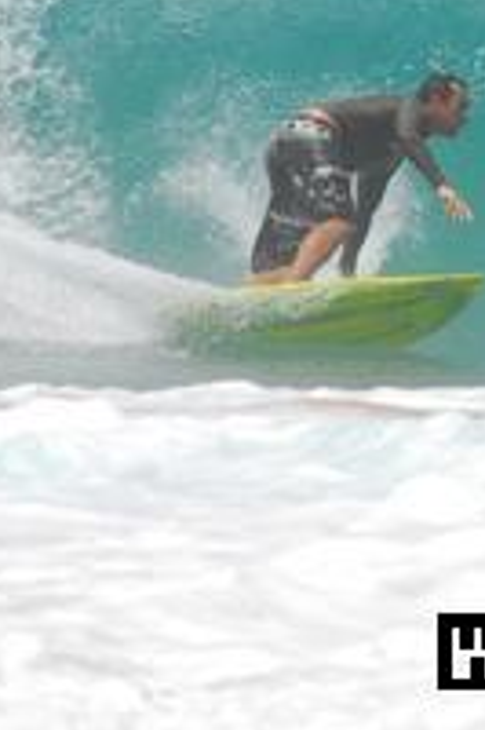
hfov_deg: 1.1
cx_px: 571
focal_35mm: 1235
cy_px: 68
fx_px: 24999
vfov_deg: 1.7
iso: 200
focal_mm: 300
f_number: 8
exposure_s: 1/1000
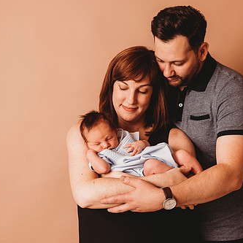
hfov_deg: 27.6
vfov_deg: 27.7
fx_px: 492
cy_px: 110
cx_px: 160
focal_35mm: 62
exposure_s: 1/125
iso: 100
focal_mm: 38
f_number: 4
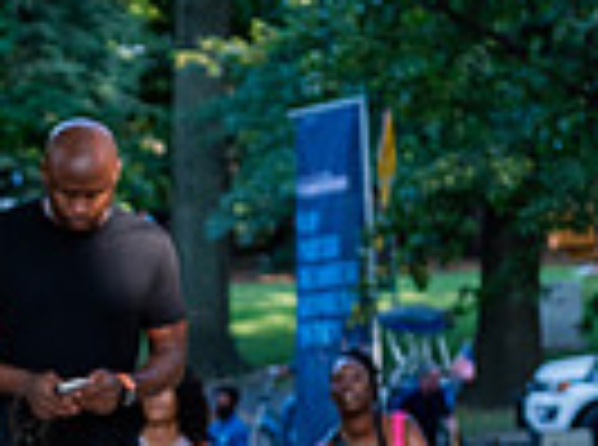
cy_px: 444
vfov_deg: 6.0
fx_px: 4204
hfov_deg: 8.1
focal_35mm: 244
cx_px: 27
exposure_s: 1/400
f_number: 3.5
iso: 500
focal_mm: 58
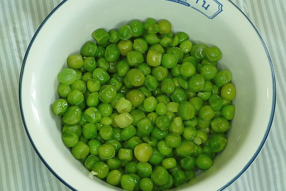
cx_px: 143
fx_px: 651
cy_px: 90
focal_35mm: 82
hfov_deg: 24.8
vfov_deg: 16.6
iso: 80
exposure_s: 1/40
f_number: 3
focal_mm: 6.4
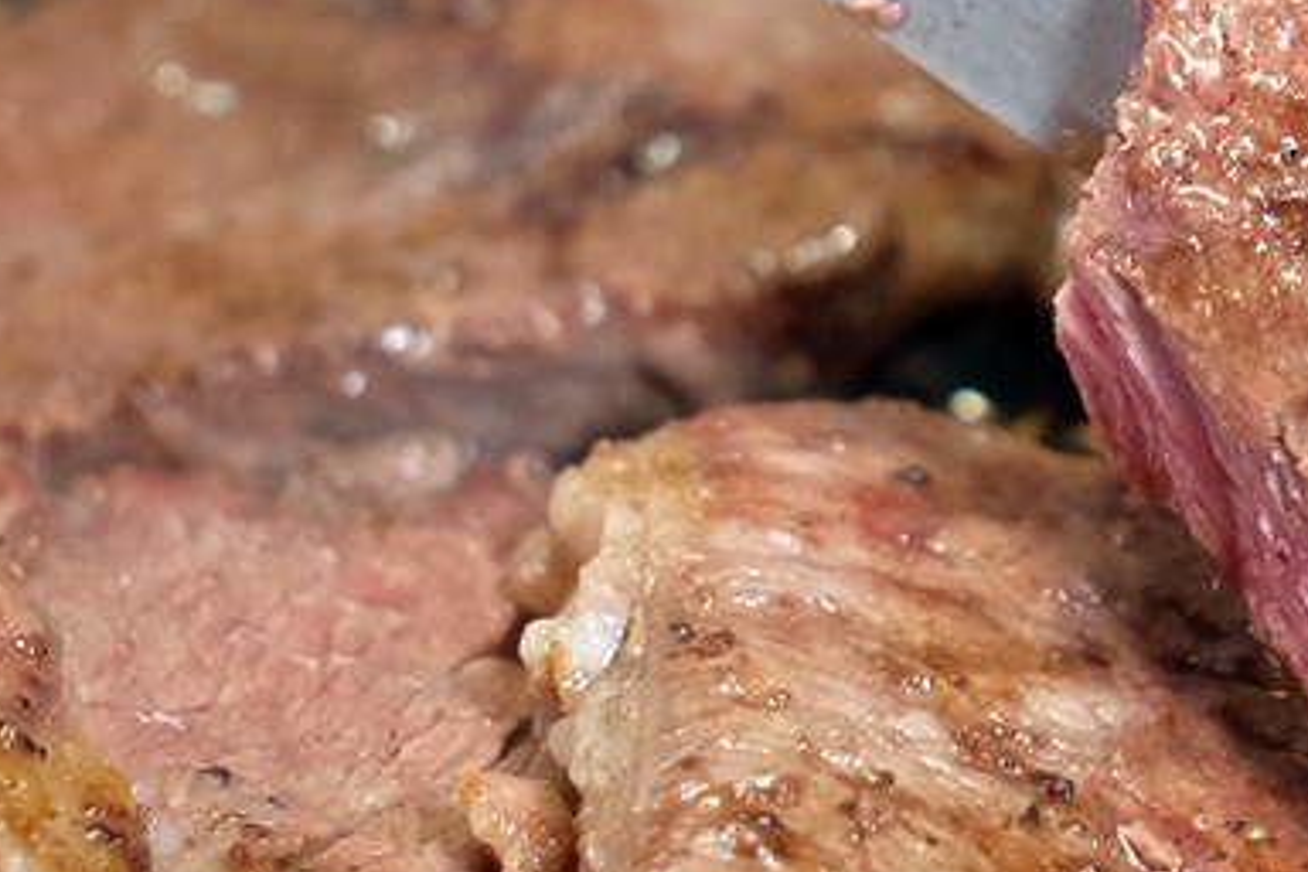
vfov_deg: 16.6
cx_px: 1369
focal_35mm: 82
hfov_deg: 23.5
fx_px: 2979
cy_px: 249
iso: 2000
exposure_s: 1/80
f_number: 2.8
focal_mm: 23
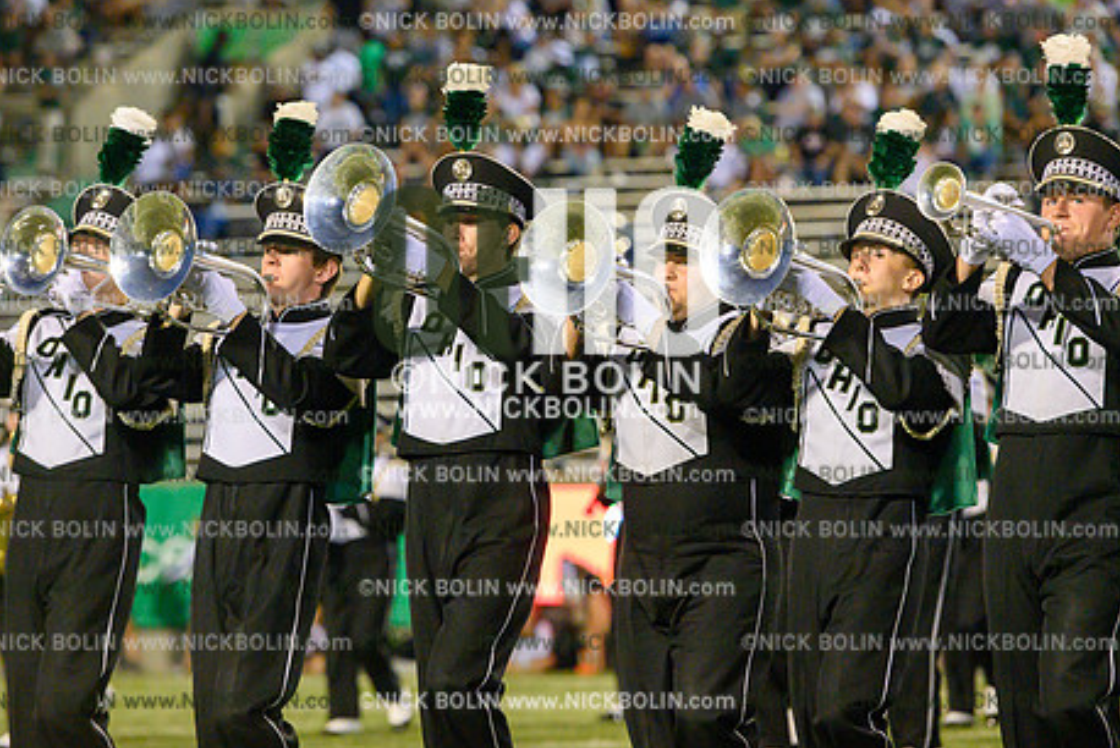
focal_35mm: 228
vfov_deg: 6.0
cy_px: 304
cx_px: 545
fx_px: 7098
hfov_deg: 9.0
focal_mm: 180
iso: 10000
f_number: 4
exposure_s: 1/1000
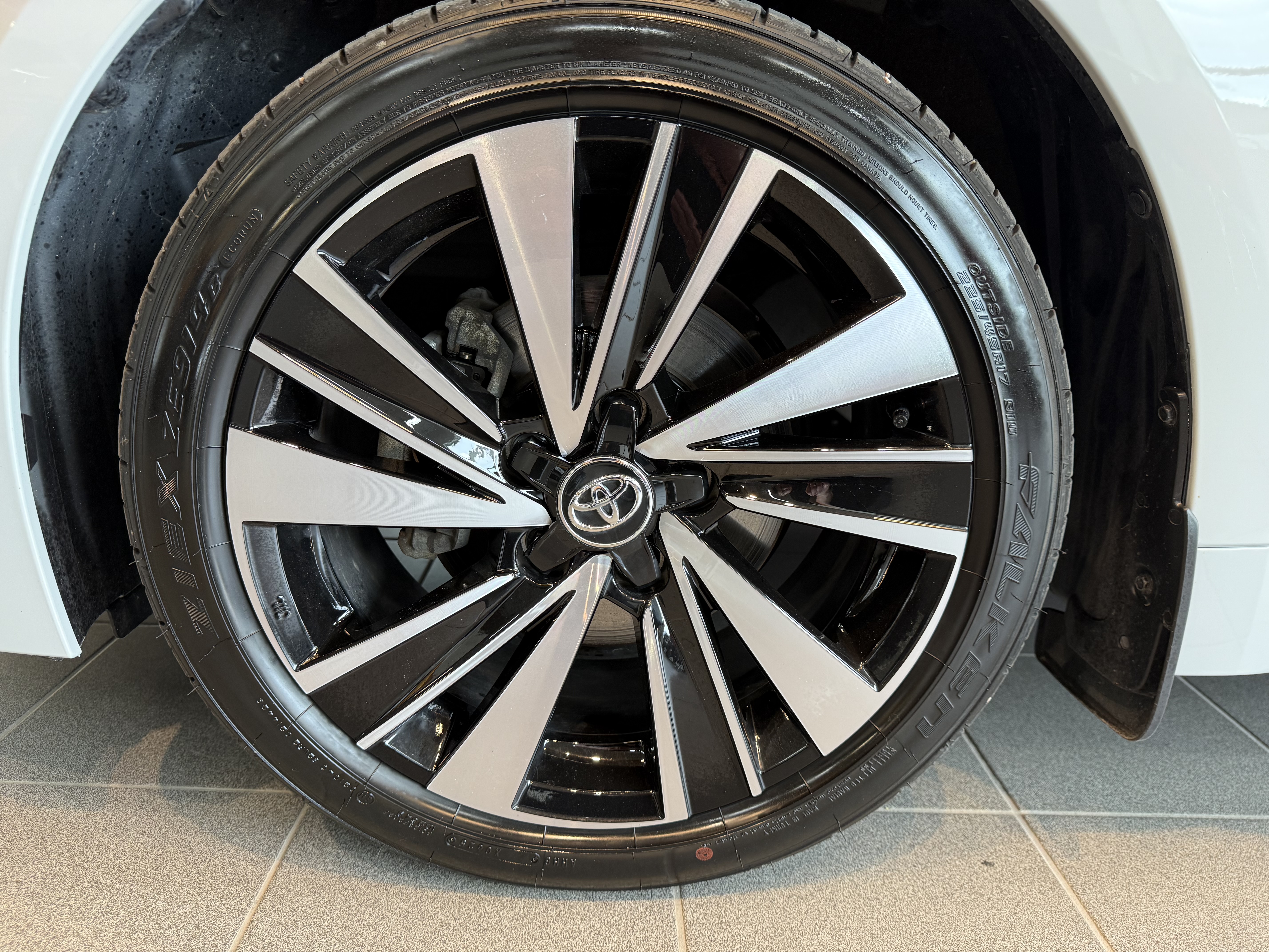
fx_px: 880
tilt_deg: -15.7
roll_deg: -1.6
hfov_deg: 71.6
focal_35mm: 24
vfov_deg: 56.8
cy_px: 476
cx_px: 634
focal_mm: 6.76
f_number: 1.78
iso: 200
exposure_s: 1/100
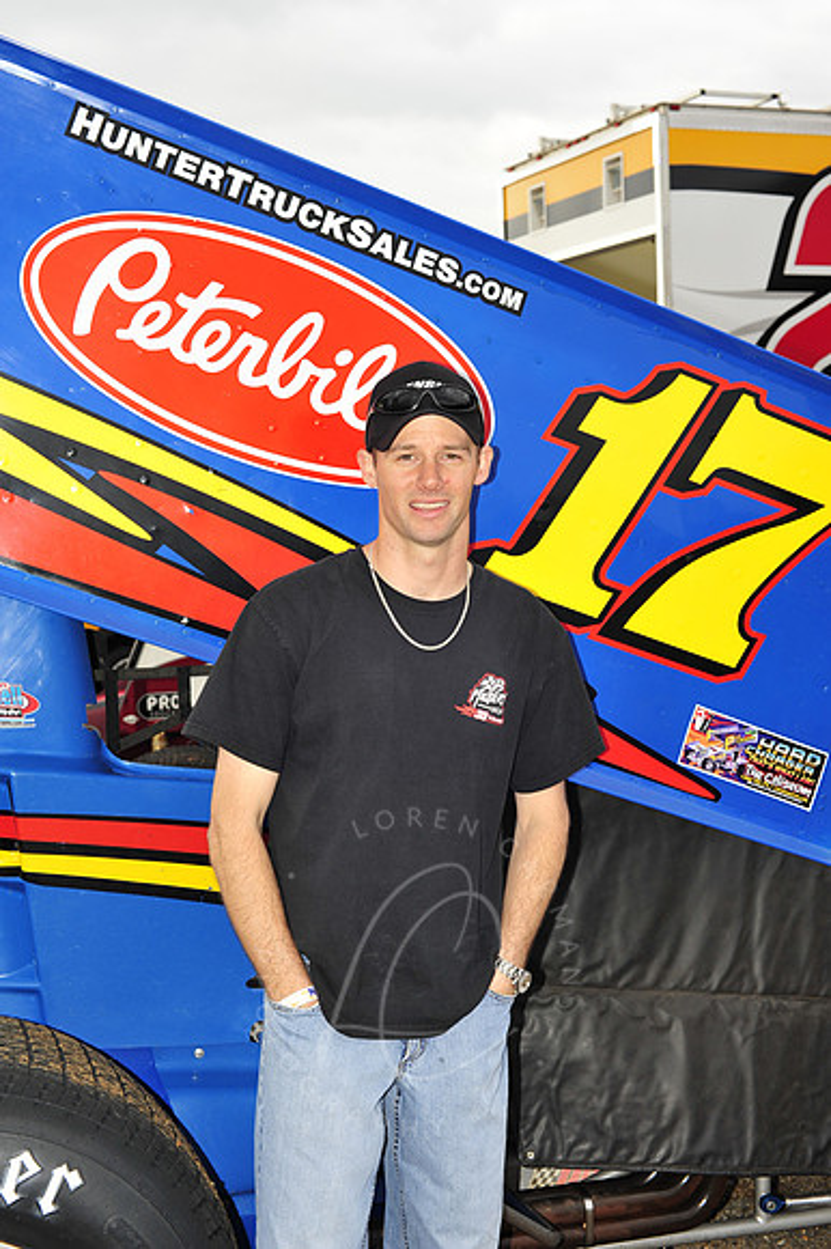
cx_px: 416
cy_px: 624
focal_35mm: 50
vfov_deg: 39.6
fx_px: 1733
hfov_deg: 27.0
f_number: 8
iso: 500
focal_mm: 50
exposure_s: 1/250
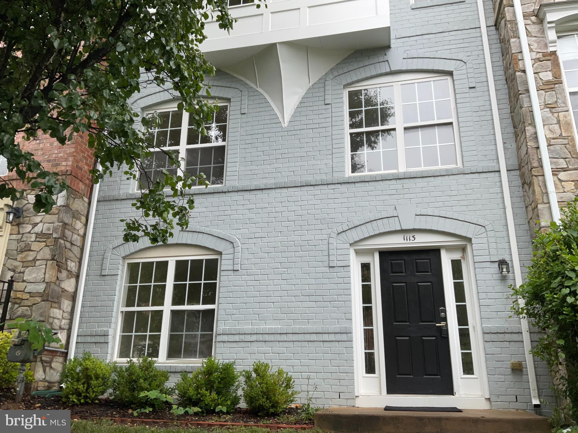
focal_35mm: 29
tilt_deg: +19.4
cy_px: 216
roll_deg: -1.1
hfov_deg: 61.7
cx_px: 289
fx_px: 484
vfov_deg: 48.2
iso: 16
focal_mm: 3
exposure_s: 1/255
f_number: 1.8
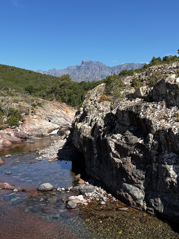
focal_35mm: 39
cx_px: 57
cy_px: 147
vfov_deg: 47.5
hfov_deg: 36.4
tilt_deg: -8.1
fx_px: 269
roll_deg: +1.1
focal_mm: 5.7
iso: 50
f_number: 1.5
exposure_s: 1/2915
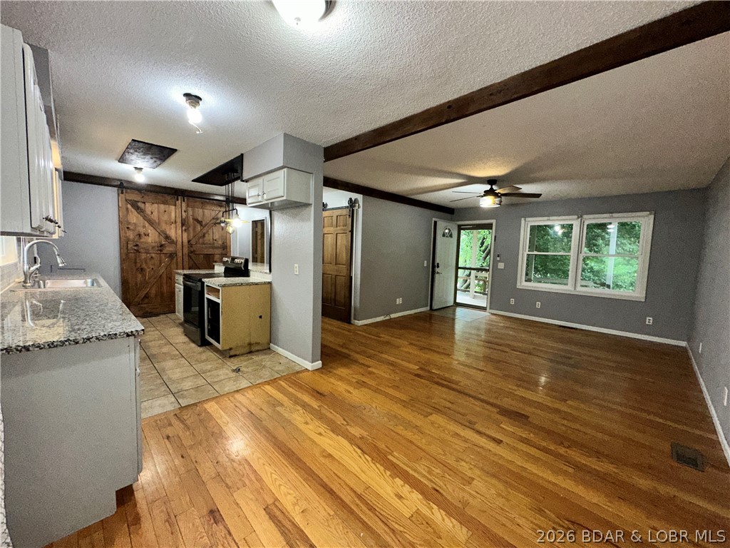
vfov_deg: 85.7
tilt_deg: -4.3
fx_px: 295
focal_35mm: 14
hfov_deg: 102.1
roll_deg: -1.9
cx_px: 365
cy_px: 274
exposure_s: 1/60
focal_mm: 2.22
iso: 200
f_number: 2.2
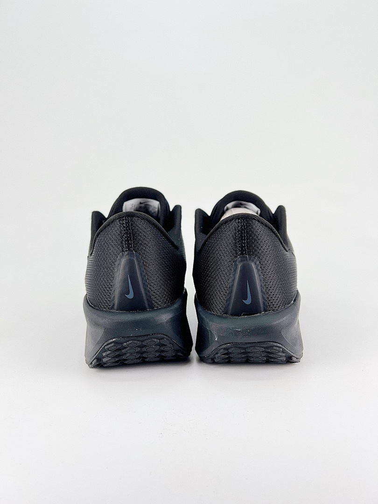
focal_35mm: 26
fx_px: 379
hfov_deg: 53.1
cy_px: 252
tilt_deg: -6.6
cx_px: 189
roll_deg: +1.7
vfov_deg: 67.3
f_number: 1.5
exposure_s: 1/791
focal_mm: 5.7
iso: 50
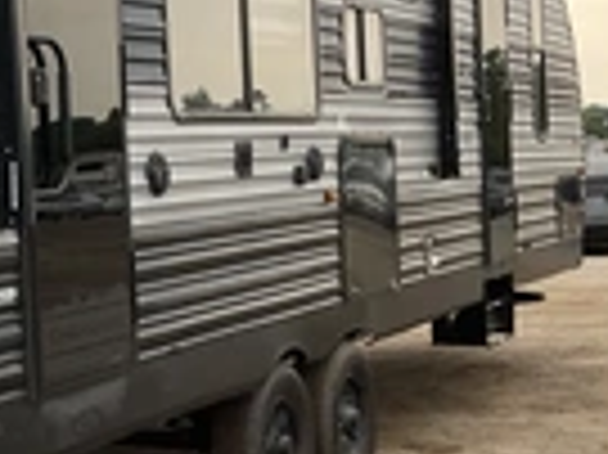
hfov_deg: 21.0
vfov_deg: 17.1
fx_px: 1509
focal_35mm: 86
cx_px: -153
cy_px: 202
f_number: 1.8
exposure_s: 1/166
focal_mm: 3
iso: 20
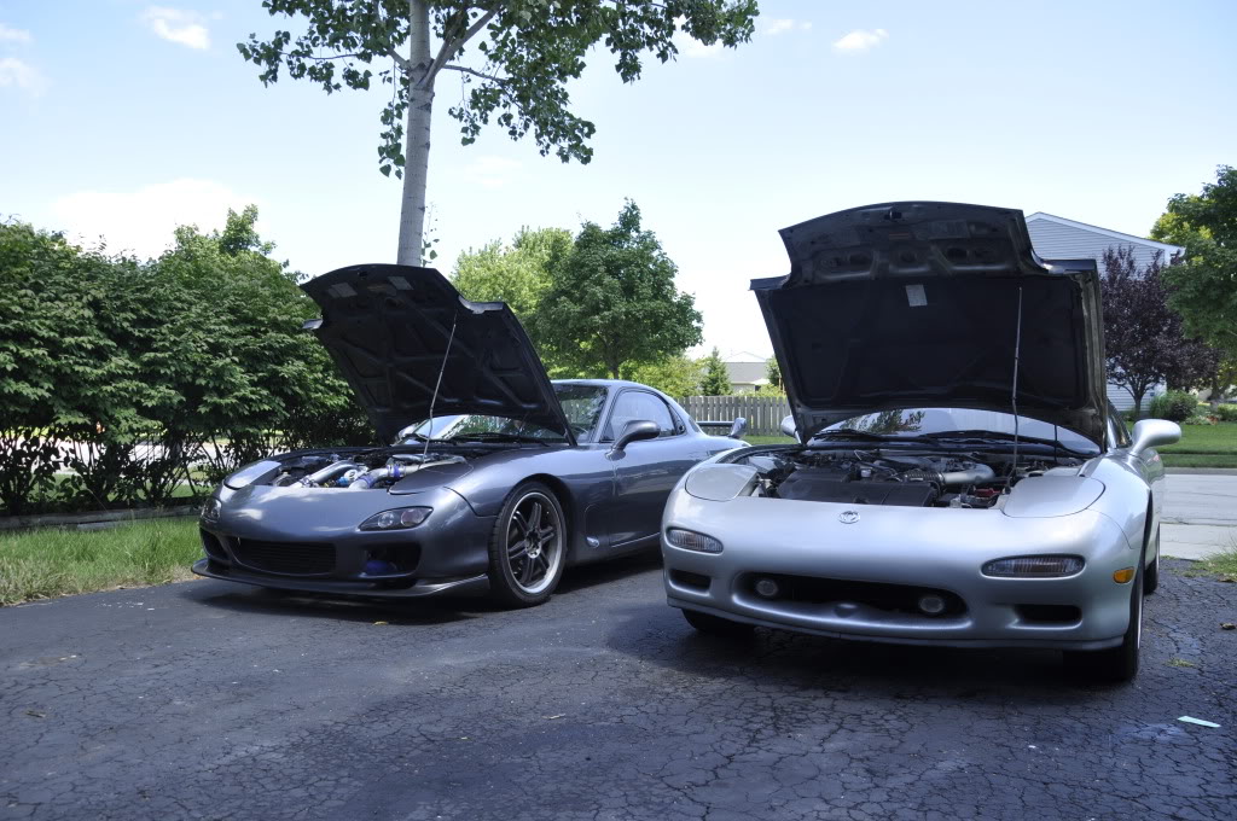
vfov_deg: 47.8
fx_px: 927
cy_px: 410
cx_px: 618
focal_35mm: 27
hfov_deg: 67.4
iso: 200
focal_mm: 18
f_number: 5.6
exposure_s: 1/250
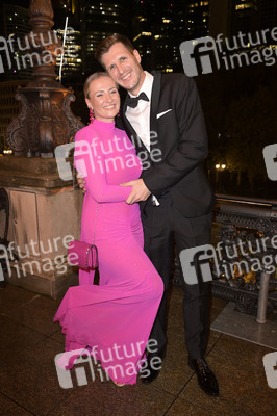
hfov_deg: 44.9
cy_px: 208
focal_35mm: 29
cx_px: 138
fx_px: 335
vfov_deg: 63.7
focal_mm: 29
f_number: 5.6
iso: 2500
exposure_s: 1/30
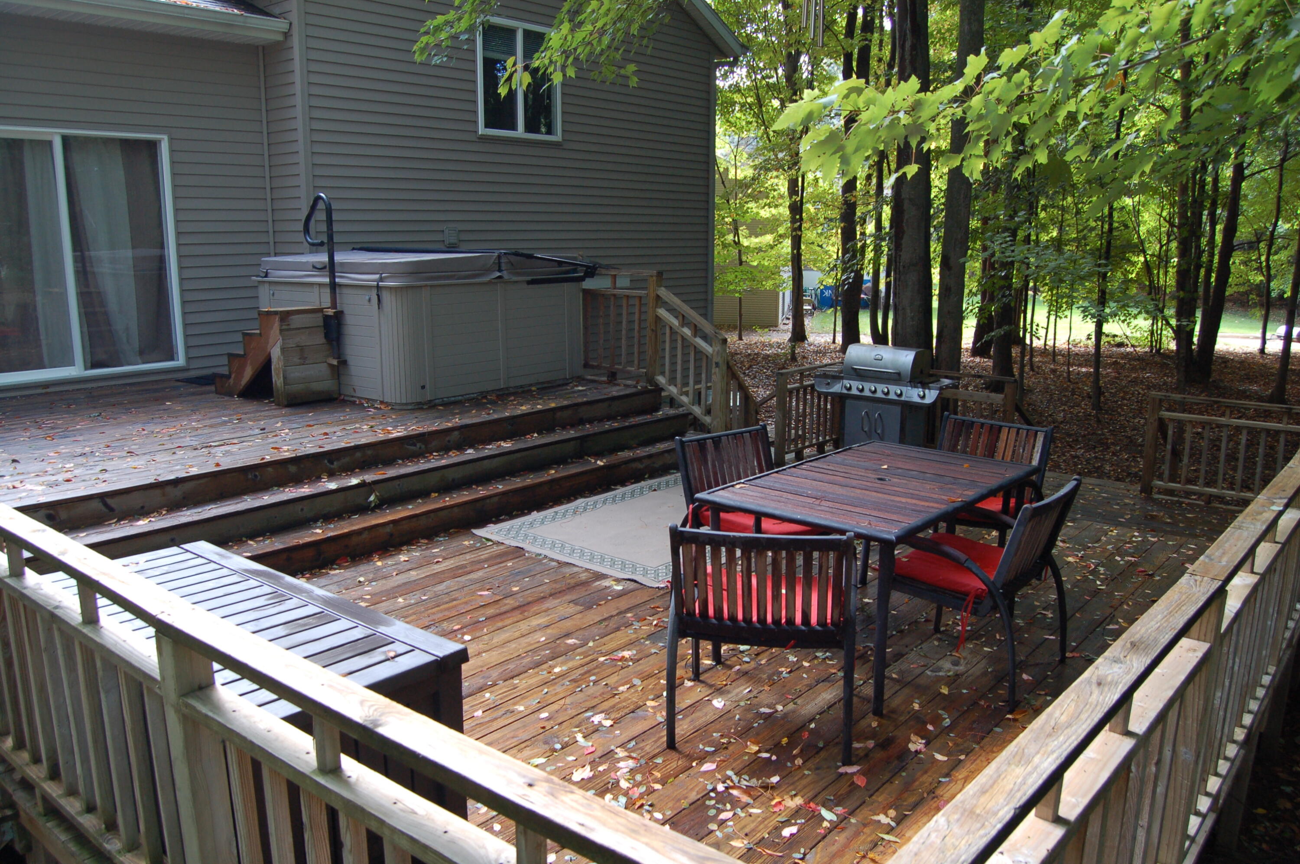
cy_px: 432
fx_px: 974
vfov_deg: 47.8
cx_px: 650
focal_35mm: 27
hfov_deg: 67.4
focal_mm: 18
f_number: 4.5
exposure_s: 1/80
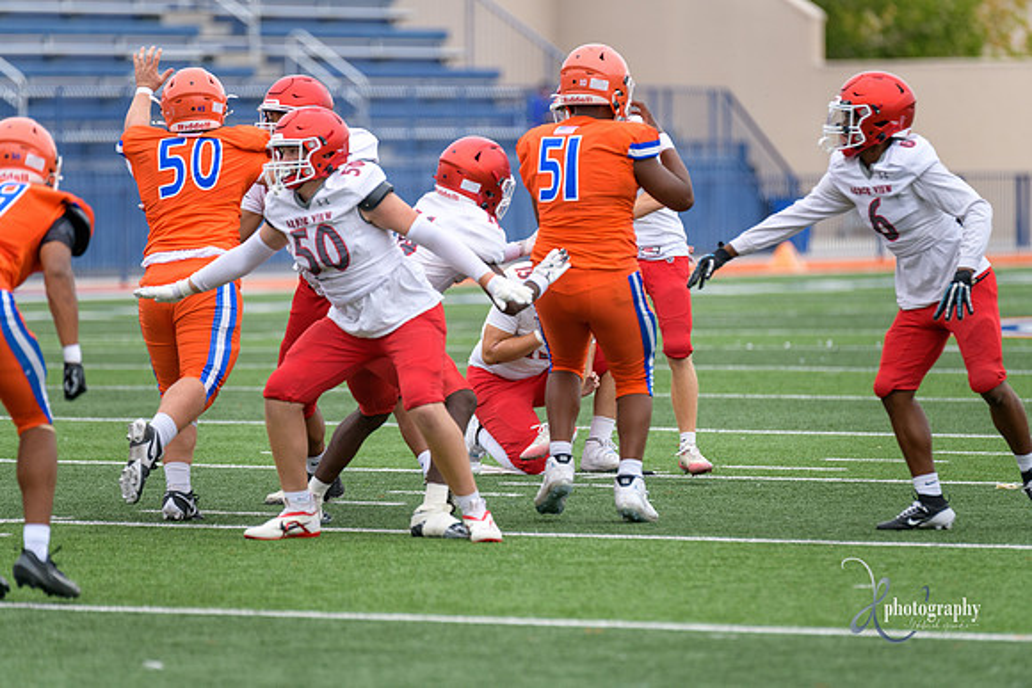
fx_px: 8602
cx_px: 516
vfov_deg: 4.6
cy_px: 344
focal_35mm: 300
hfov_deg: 6.9
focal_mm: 300
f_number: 3.5
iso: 720
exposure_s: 1/1000
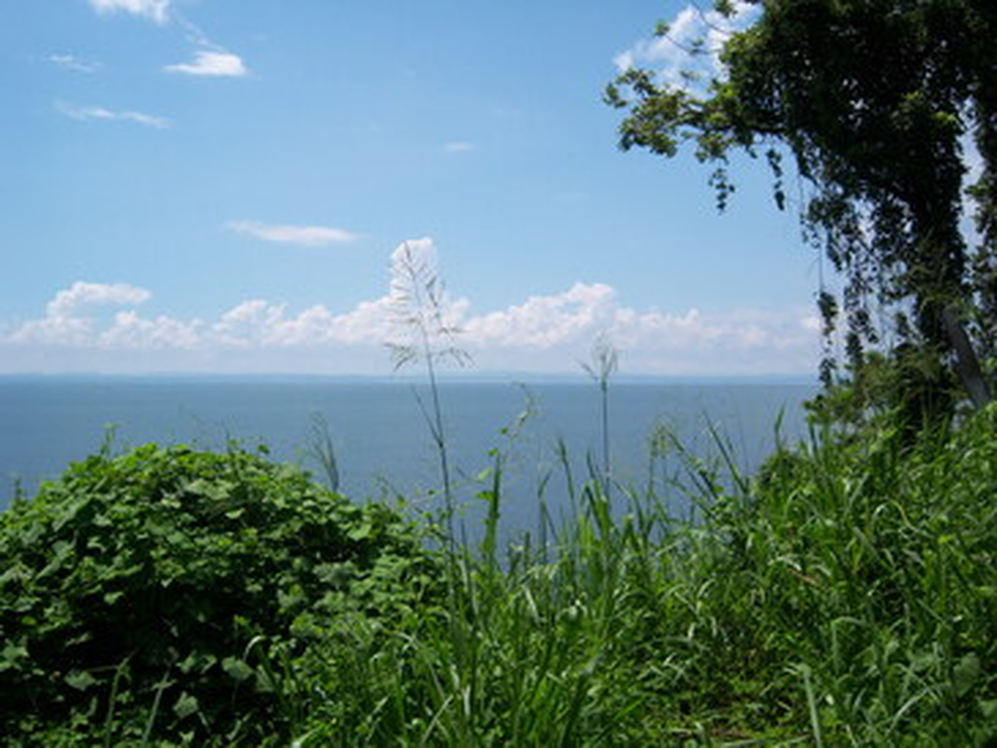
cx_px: 498
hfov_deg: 51.3
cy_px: 374
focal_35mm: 36
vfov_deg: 39.7
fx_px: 1037
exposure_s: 1/800
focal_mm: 7.5
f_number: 4.8
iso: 80
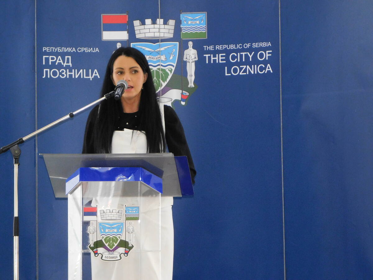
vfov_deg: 8.7
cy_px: 140
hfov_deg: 11.6
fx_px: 1832
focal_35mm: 170
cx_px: 186
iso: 640
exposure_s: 1/60
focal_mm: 30.1
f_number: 5.3
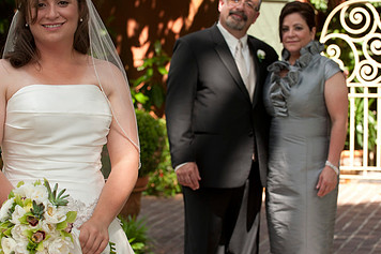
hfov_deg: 14.7
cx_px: 182
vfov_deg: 9.8
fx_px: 1481
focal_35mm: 140
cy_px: 129
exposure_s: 1/250
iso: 320
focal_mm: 86
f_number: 5
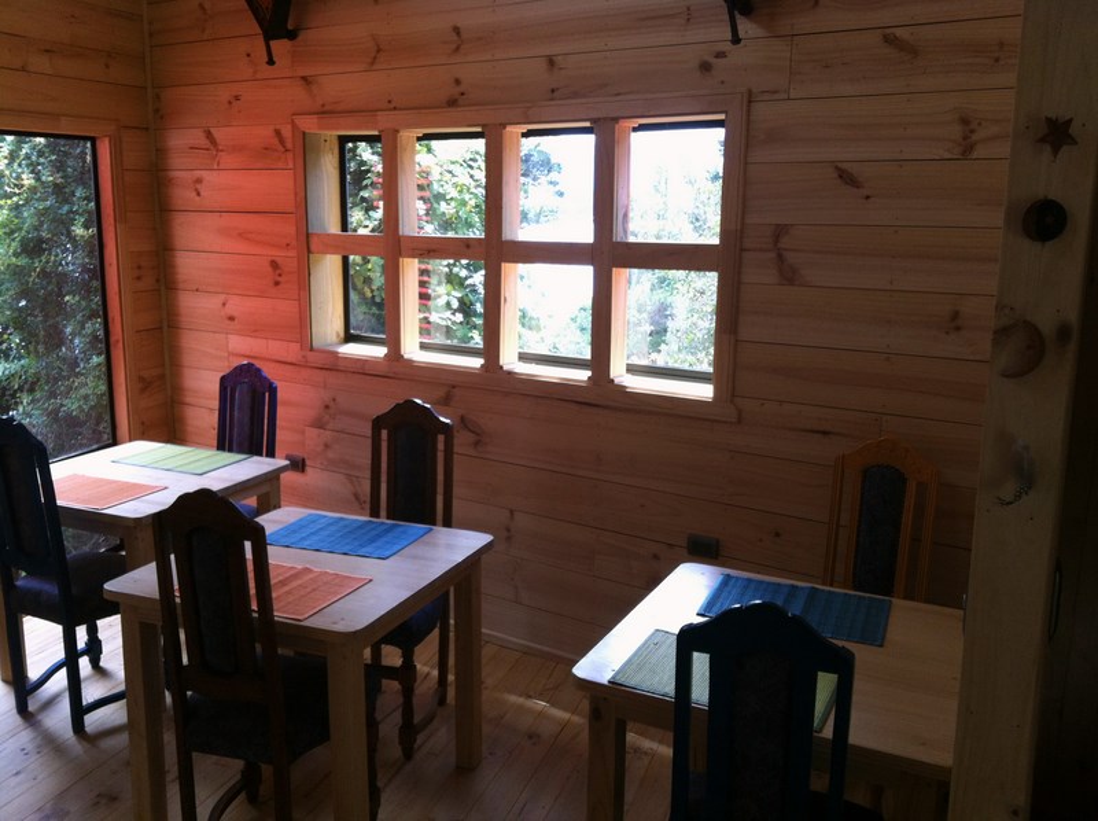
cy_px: 410
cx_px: 549
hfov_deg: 52.7
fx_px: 1109
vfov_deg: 40.6
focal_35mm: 35
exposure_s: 1/120
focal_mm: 3.85
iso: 100
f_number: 2.8
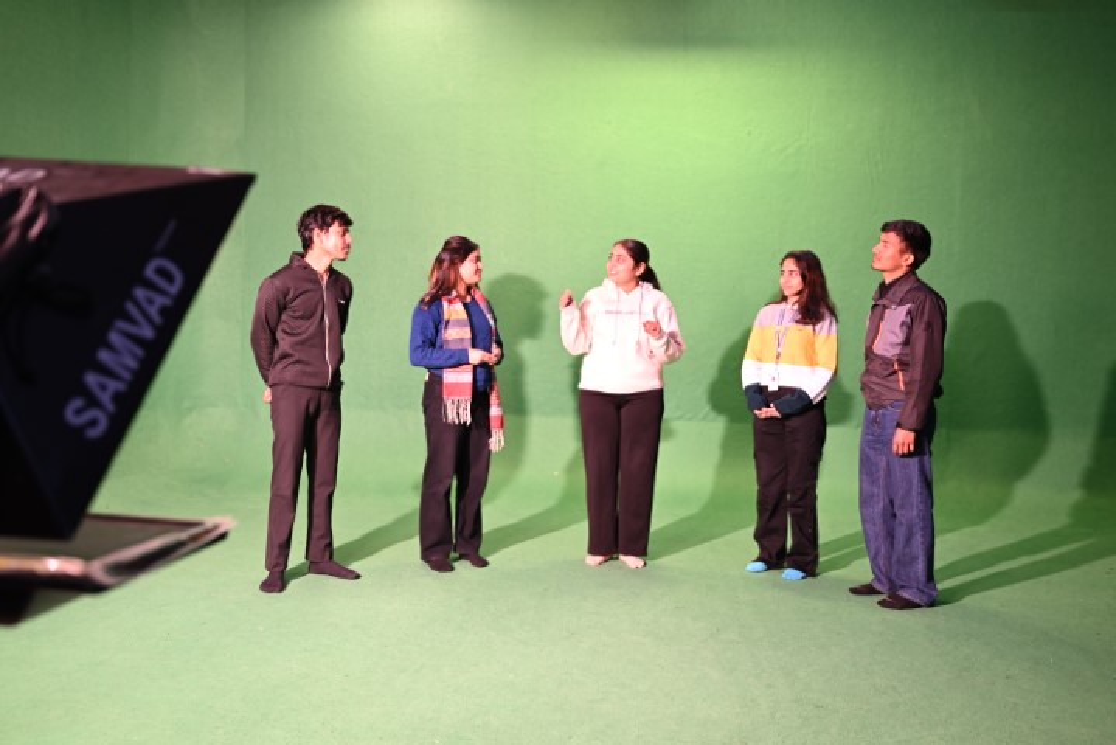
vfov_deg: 40.6
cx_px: 558
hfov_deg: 57.9
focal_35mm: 32
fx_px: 1008
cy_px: 372
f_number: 4
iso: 1100
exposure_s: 1/40
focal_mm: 32.5
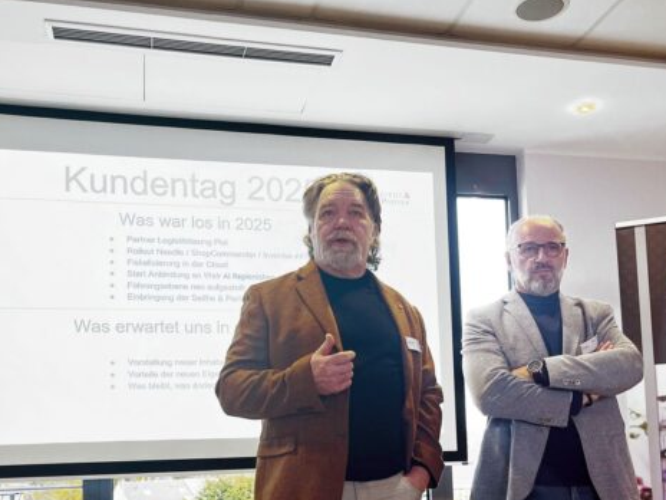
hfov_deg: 43.8
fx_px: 827
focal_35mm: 43
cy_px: 385
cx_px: 366
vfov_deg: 32.8
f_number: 1.6
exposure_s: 1/100
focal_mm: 5.1
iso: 80
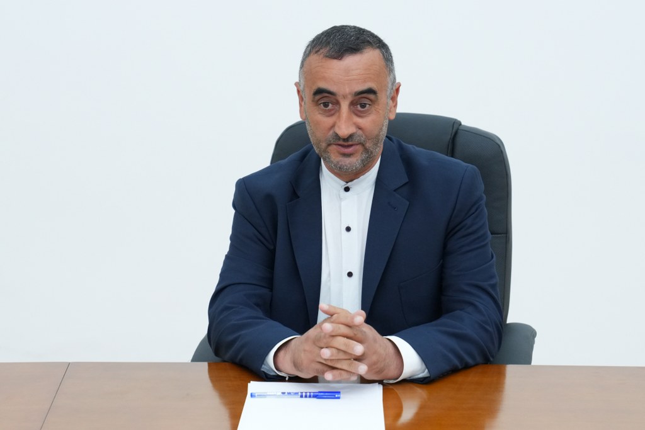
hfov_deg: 19.5
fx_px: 1881
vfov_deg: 13.0
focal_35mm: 105
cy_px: 215
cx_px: 322
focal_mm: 70
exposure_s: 1/200
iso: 2000
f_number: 4.5
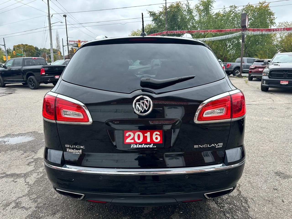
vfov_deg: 56.8
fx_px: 202
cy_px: 110
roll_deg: +0.7
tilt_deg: -12.8
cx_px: 146
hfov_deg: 71.6
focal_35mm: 24
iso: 80
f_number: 1.78
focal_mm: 6.86
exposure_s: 1/1227
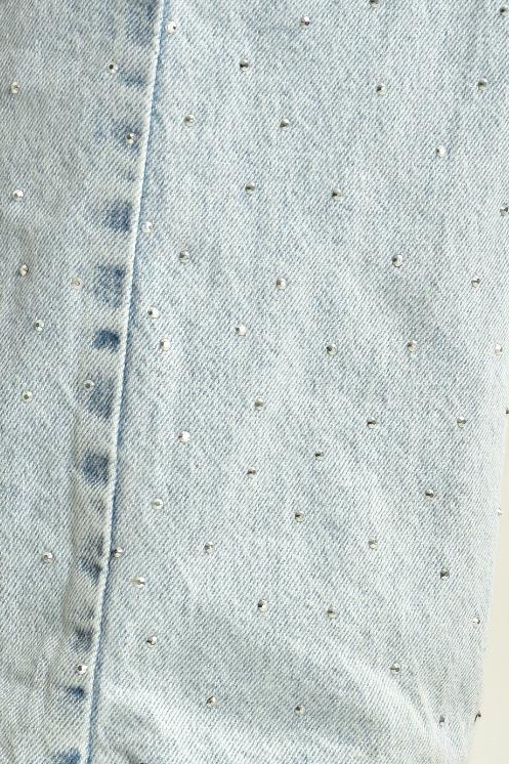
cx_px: 185
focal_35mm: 342
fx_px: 7258
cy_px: 765
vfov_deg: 6.0
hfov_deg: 4.0
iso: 100
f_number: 9
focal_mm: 105
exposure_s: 1/125
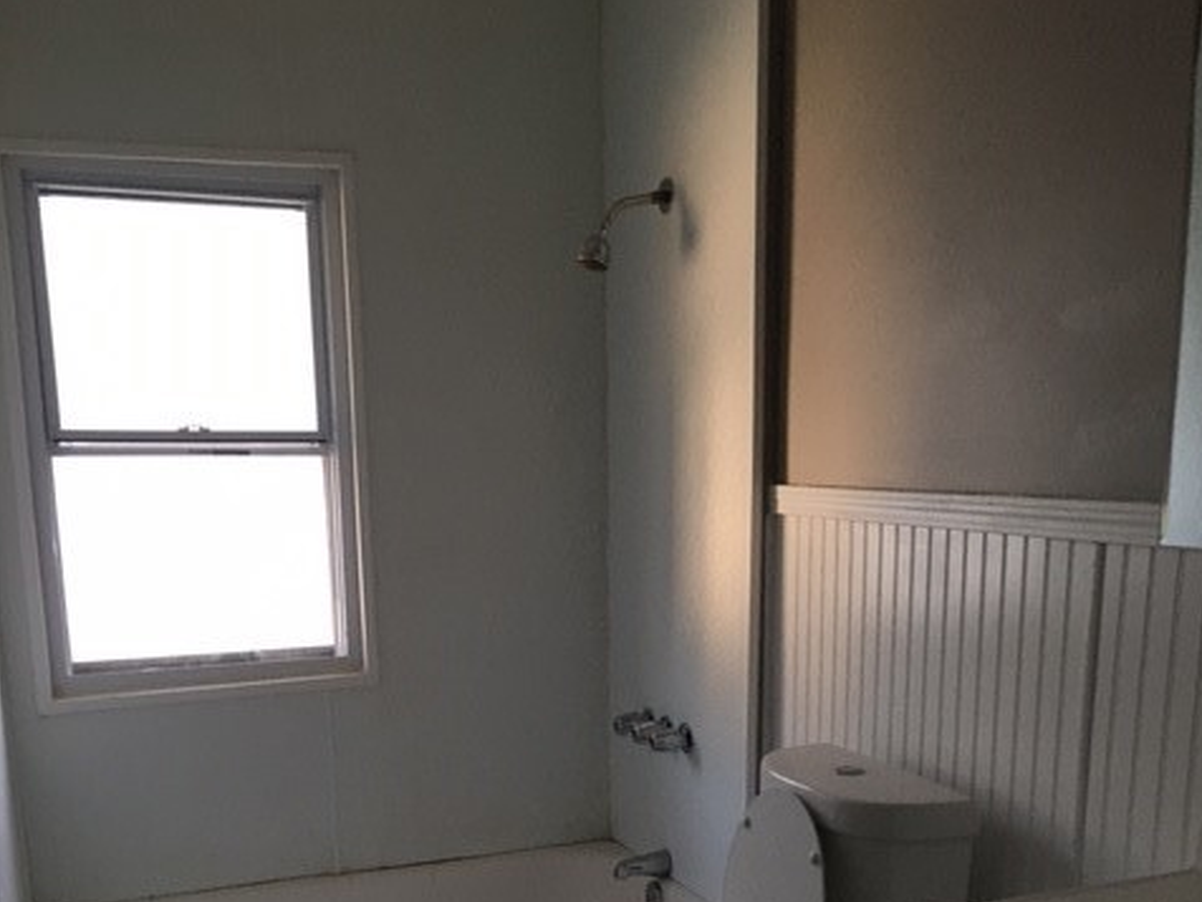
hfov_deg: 47.9
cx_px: 604
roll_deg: +1.4
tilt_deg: -12.3
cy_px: 755
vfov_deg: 35.3
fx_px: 1354
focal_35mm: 39
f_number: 2.2
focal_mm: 4.15
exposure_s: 1/30
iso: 100
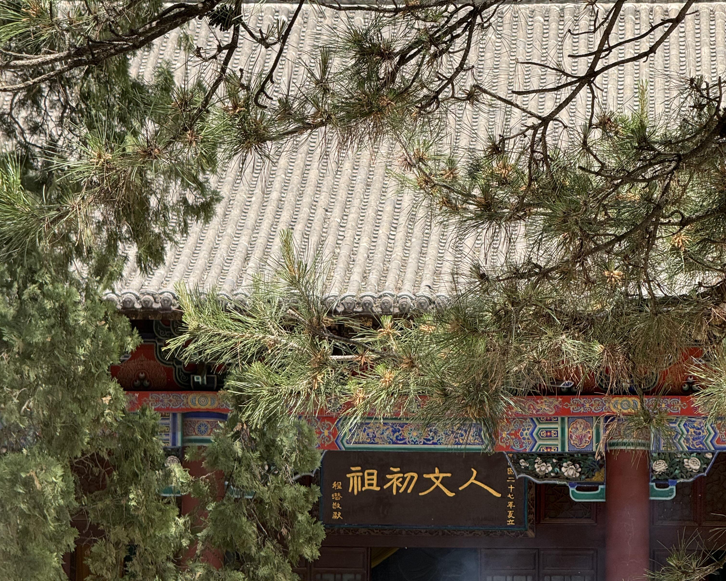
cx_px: 364
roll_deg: -1.0
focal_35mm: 157
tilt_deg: +6.1
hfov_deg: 12.3
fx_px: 3373
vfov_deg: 9.8
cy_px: 400
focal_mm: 15.66
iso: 50
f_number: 2.8
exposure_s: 1/486
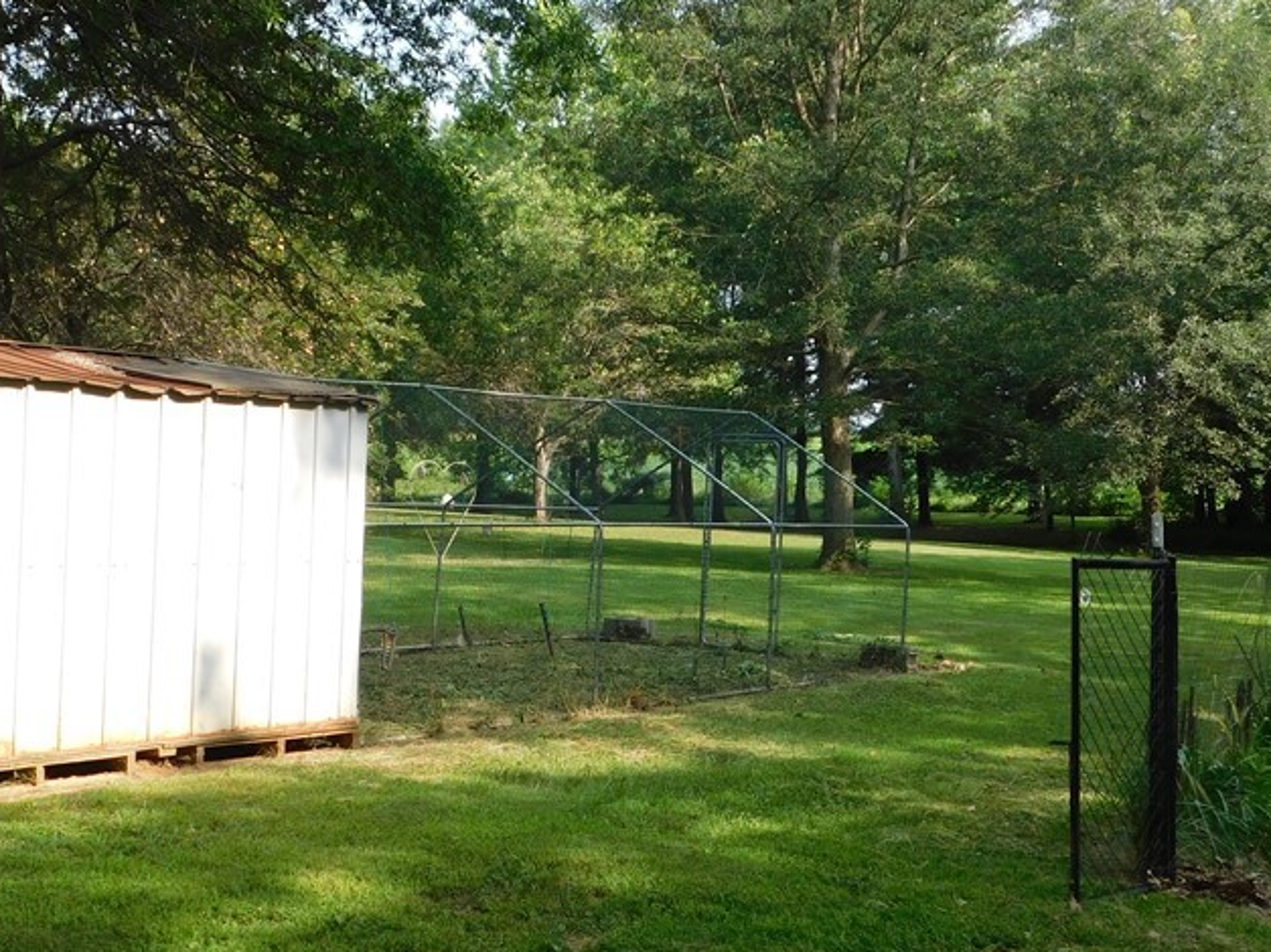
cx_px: 523
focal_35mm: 49
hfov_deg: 38.8
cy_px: 482
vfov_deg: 29.7
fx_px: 1799
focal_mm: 5.3
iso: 125
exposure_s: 1/400
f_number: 3.2
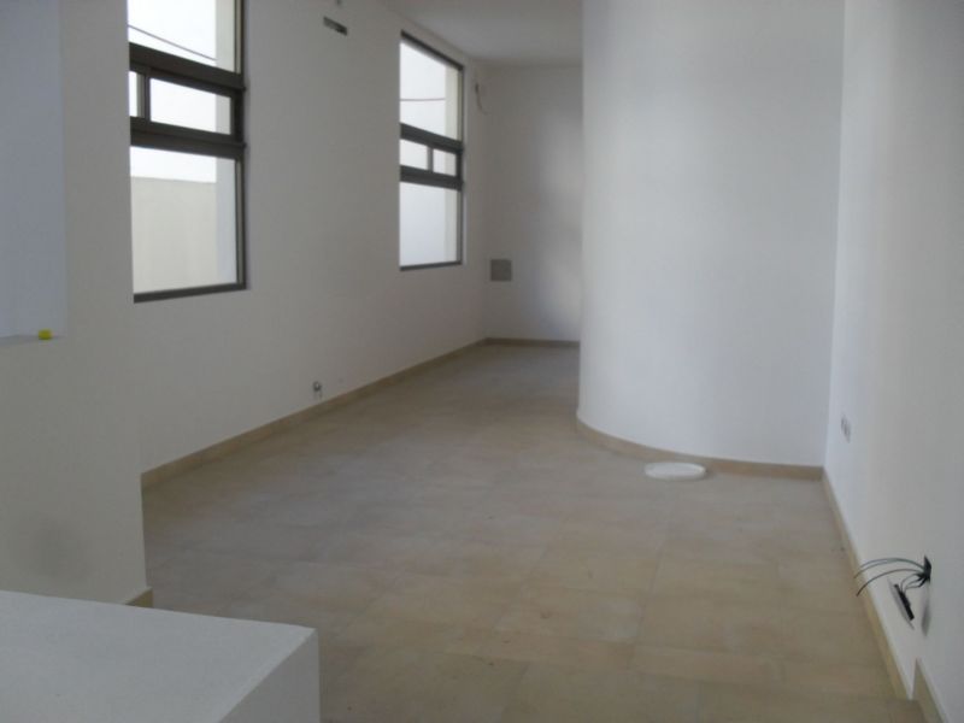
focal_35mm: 35
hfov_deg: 52.6
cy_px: 362
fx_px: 975
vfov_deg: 40.7
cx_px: 482
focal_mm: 6.3
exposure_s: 1/60
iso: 100
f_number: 3.2
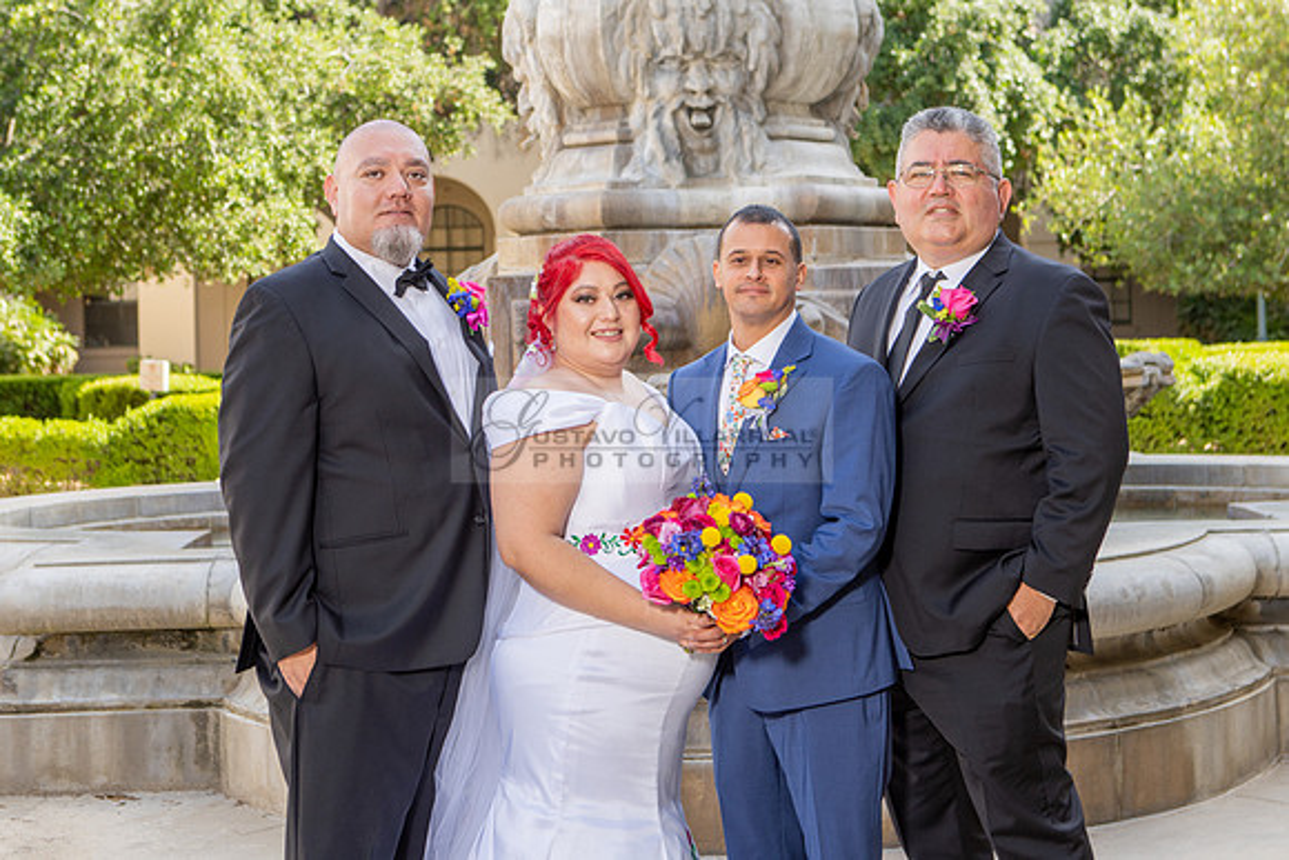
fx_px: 2254
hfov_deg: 31.9
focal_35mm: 63
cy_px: 319
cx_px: 644
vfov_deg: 21.6
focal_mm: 50
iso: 100
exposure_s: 1/200
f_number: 4.5
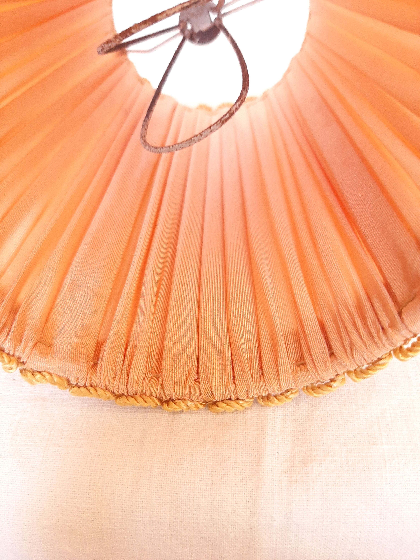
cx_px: 210
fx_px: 421
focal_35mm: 26
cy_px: 280
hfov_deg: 53.1
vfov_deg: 67.3
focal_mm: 3.93
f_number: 1.7
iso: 200
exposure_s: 1/60
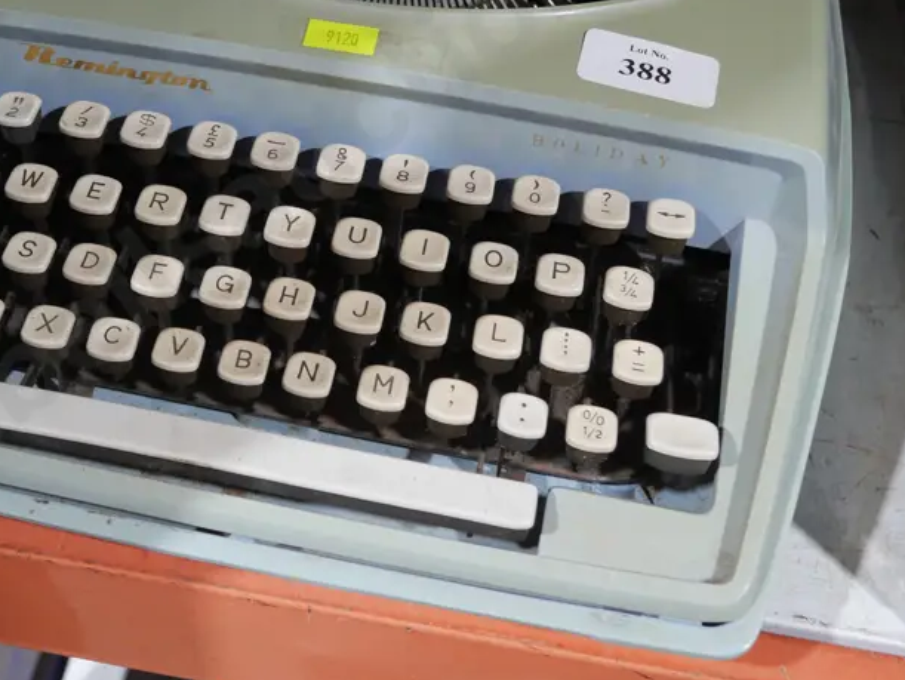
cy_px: 155
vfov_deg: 25.3
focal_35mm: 57
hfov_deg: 33.5
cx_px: 323
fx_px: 1491
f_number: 4
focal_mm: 17
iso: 800
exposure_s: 1/60
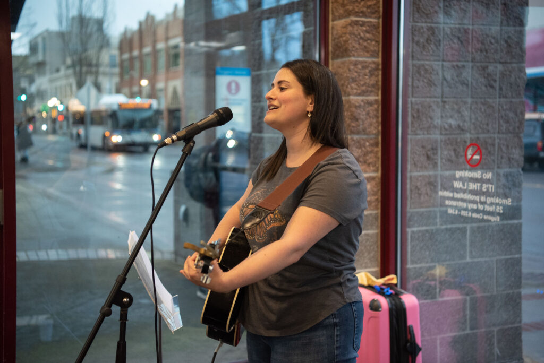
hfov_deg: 41.1
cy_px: 182
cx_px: 272
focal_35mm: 48
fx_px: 726
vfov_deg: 28.1
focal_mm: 48
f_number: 2.8
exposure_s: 1/250
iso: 2500
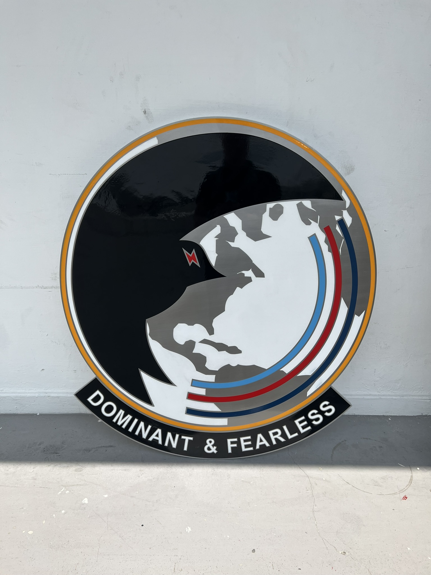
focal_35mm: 26
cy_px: 288
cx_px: 216
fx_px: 432
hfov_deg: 53.1
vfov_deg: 67.3
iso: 50
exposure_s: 1/4115
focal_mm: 5.7
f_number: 1.5
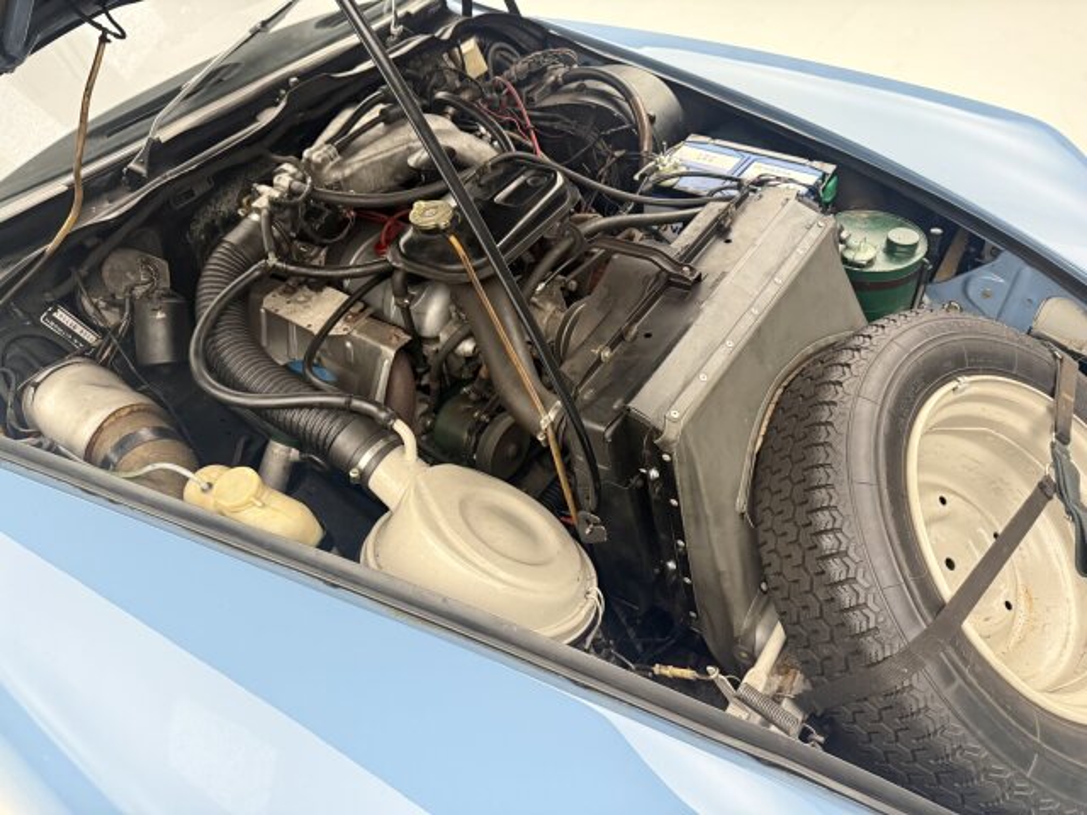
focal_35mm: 24
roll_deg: +6.9
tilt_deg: -43.2
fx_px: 754
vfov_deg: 56.8
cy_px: 408
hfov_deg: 71.6
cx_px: 544
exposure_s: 1/49
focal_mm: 6.76
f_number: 1.78
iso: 800
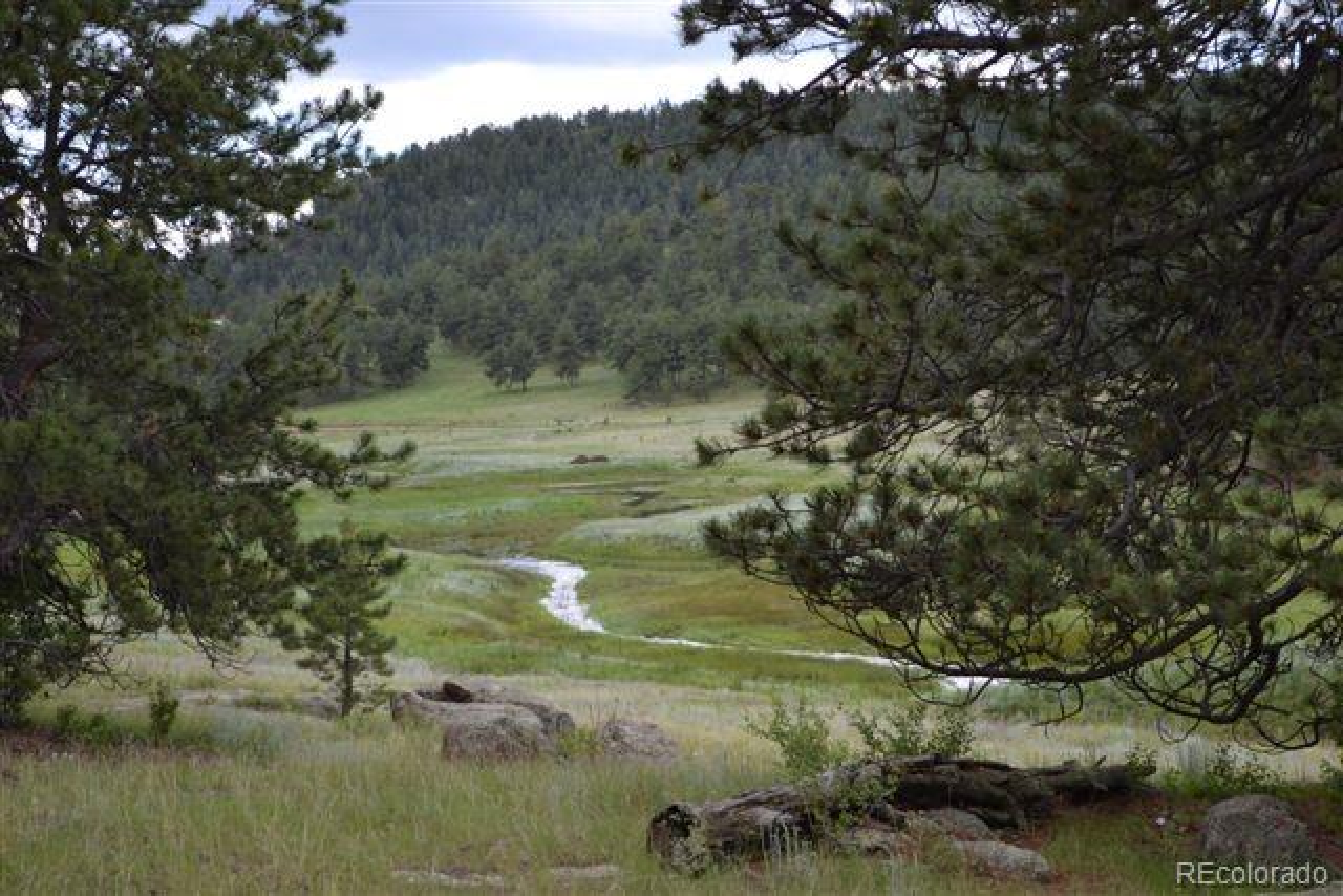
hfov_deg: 24.6
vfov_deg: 16.6
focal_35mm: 82
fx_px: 3078
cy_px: 448
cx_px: 672
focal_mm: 55
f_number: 5.6
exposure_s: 1/125
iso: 100
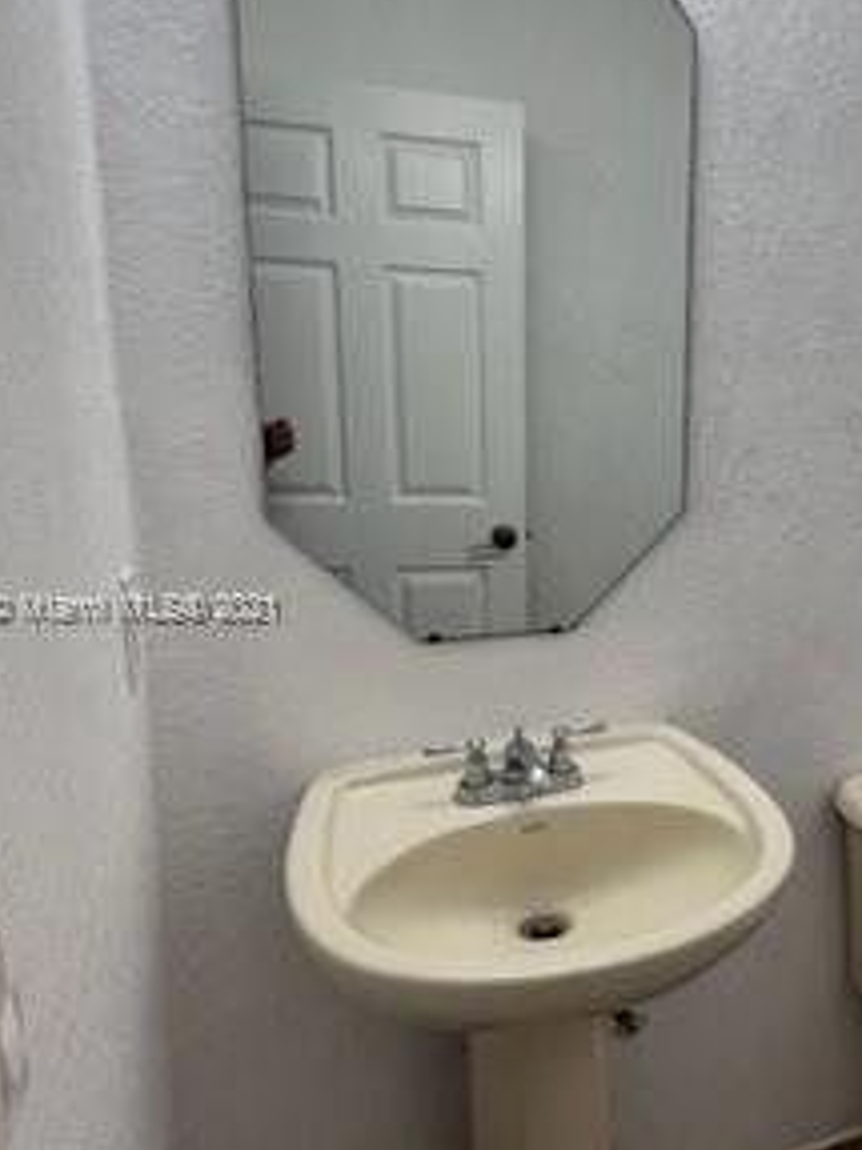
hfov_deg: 43.8
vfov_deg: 61.6
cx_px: 782
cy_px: 609
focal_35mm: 29
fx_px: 964
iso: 64
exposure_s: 1/122
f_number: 1.8
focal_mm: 1.57
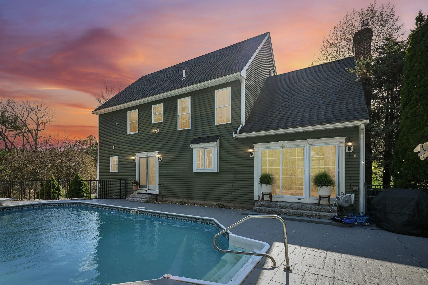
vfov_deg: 73.7
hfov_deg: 96.7
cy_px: 142
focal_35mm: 16
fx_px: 190
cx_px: 214
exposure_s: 1/500
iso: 400
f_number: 8
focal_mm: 16
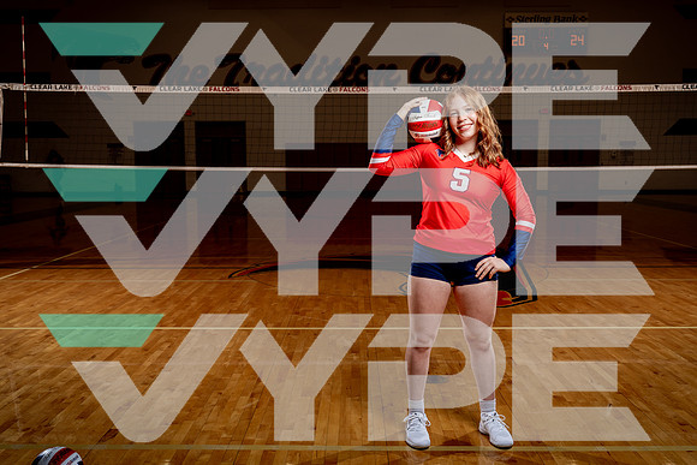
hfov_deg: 54.7
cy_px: 231
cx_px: 345
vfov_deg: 38.1
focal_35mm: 35
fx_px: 673
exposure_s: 1/250
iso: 125
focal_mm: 33
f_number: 5.6
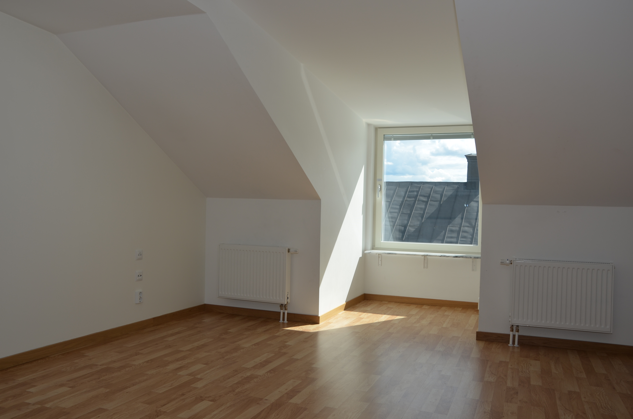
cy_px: 210
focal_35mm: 27
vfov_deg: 47.7
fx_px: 474
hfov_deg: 67.5
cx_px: 316
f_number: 7.1
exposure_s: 1/200
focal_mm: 18
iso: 100
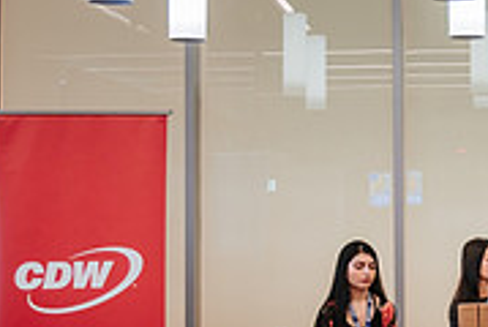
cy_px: 148
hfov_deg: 18.6
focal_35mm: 106
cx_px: 528
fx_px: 1439
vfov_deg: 13.0
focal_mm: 20.6
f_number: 2.8
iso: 800
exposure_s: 1/60
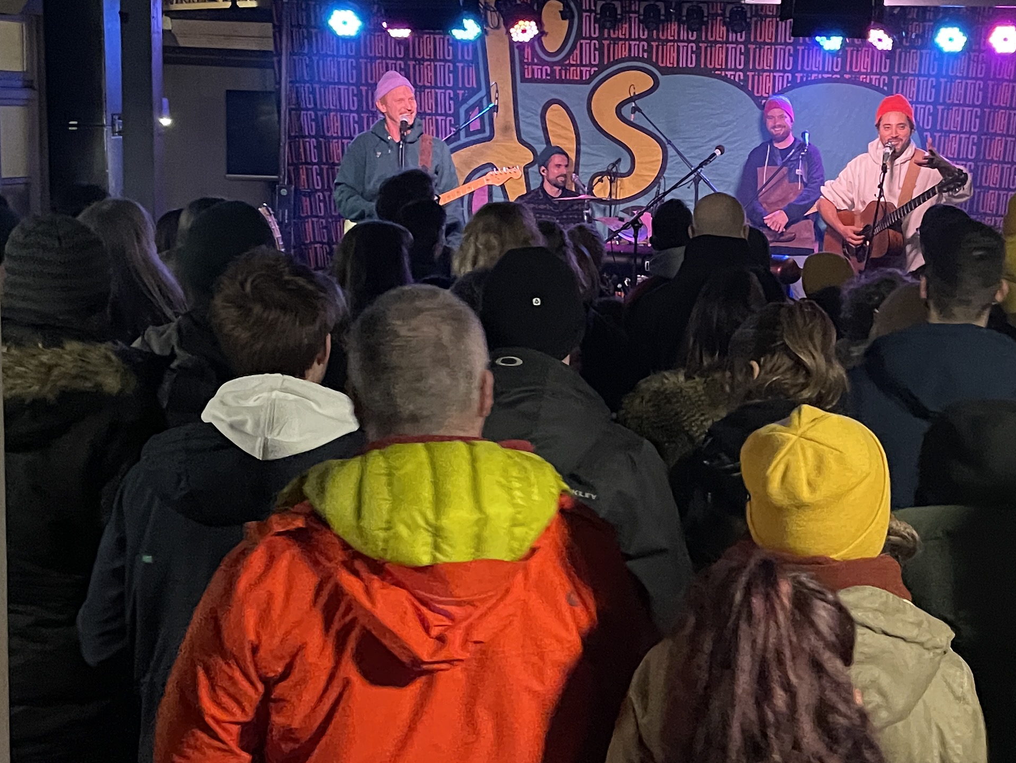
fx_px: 1614
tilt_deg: -7.4
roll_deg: -0.9
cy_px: 337
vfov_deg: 26.5
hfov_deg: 34.5
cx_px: 707
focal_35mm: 55
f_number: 1.6
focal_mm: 4.2
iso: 1000
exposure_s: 1/29
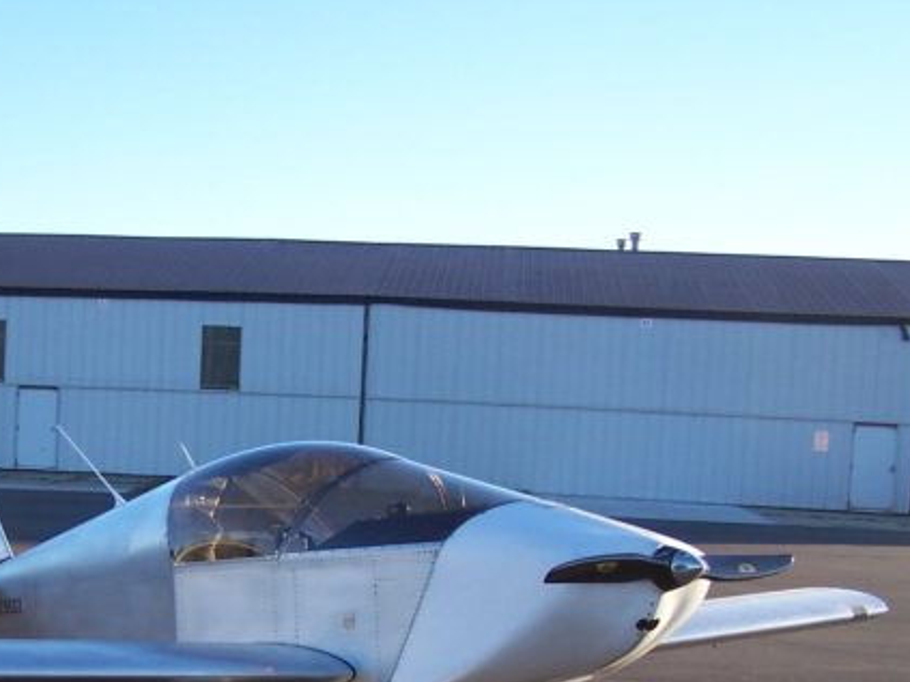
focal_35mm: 69
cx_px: 209
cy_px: 613
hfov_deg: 27.7
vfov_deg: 20.9
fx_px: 1813
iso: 80
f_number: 2.8
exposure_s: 1/350
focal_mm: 6.3
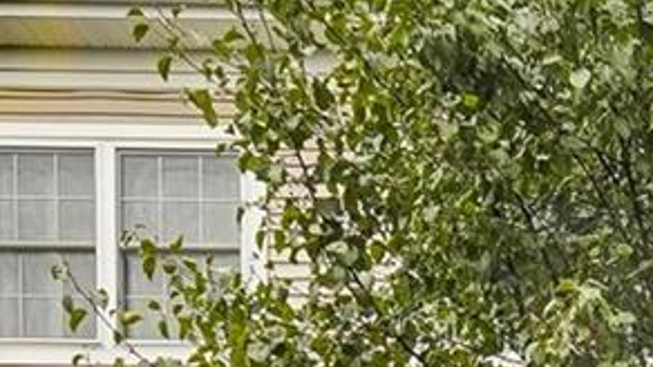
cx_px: 1360
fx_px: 1783
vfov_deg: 10.2
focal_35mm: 103
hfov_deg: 15.7
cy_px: 878
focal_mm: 14
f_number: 8
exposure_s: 1/13
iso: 400
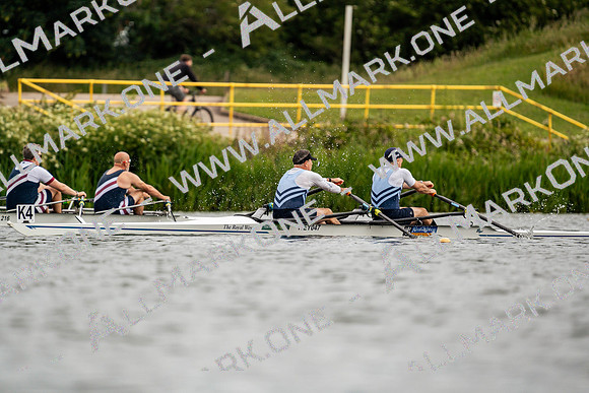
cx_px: 294
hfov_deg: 3.4
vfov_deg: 2.3
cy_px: 196
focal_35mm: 600
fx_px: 9819
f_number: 6.3
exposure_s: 1/2000
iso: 320
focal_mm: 600
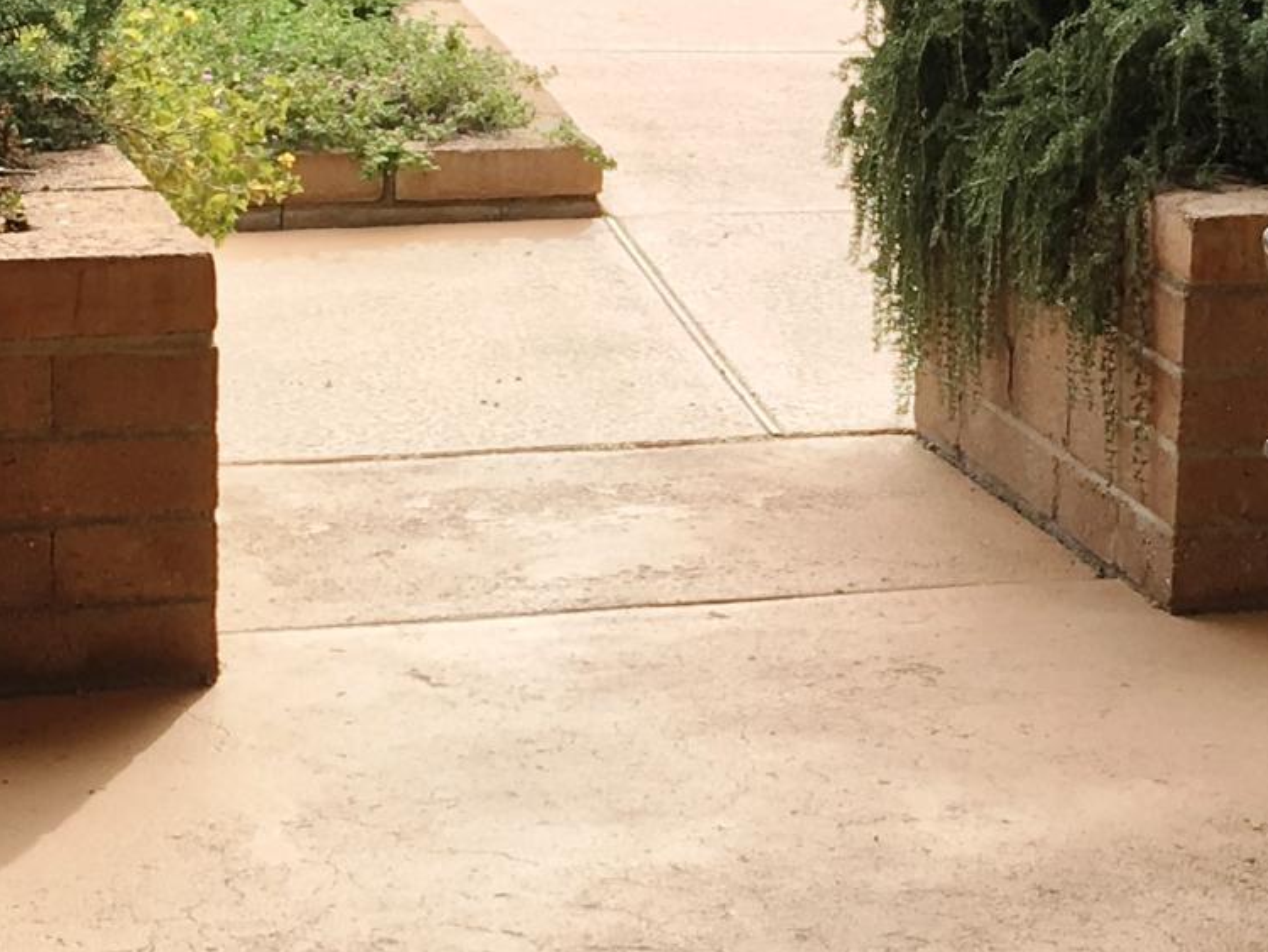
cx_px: 854
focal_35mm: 116
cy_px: 396
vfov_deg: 12.8
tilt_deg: -12.9
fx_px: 4250
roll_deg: -2.1
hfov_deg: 16.9
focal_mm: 4.15
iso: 25
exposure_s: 1/377
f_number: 2.2
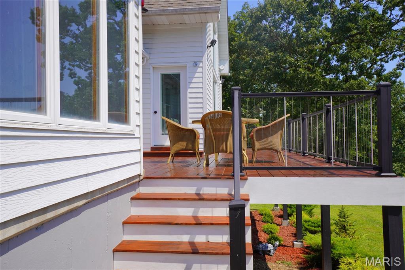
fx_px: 337
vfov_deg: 43.6
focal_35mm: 30
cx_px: 202
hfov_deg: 61.9
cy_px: 135
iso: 100
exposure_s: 1/160
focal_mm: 20
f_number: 10
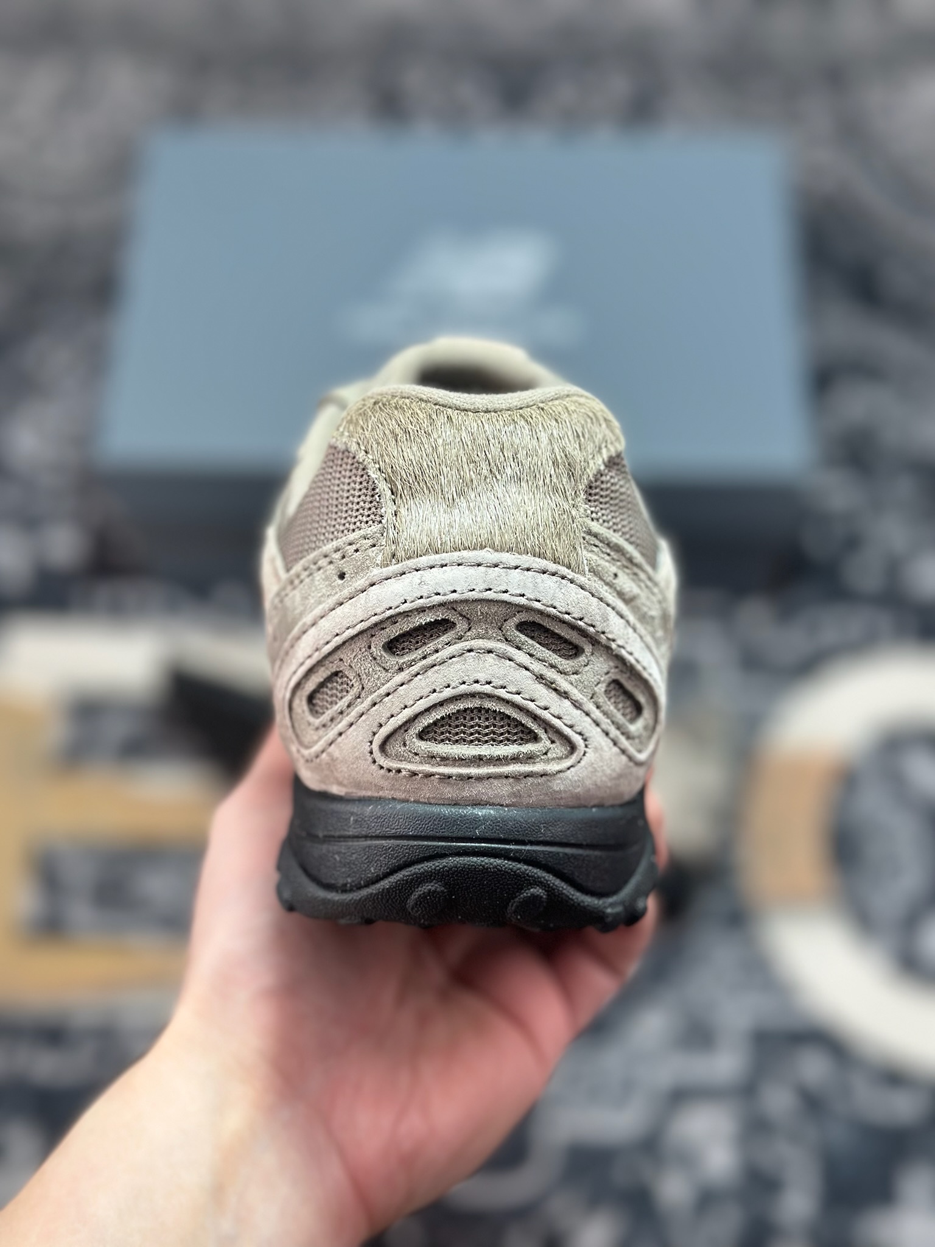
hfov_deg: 30.3
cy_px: 624
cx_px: 468
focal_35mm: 48
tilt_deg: -60.3
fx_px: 1729
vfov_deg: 39.7
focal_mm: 6.86
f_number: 1.78
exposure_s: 1/450
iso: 80
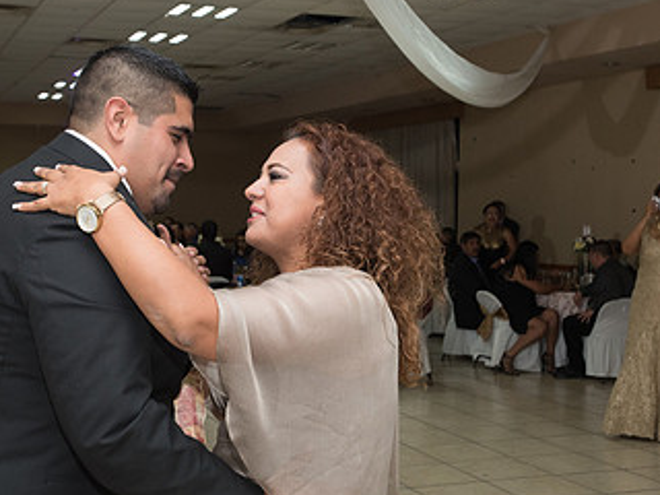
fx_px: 1163
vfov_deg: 24.0
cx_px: 283
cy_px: 242
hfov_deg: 31.6
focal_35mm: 61
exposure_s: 1/100
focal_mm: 35
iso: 1600
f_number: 4
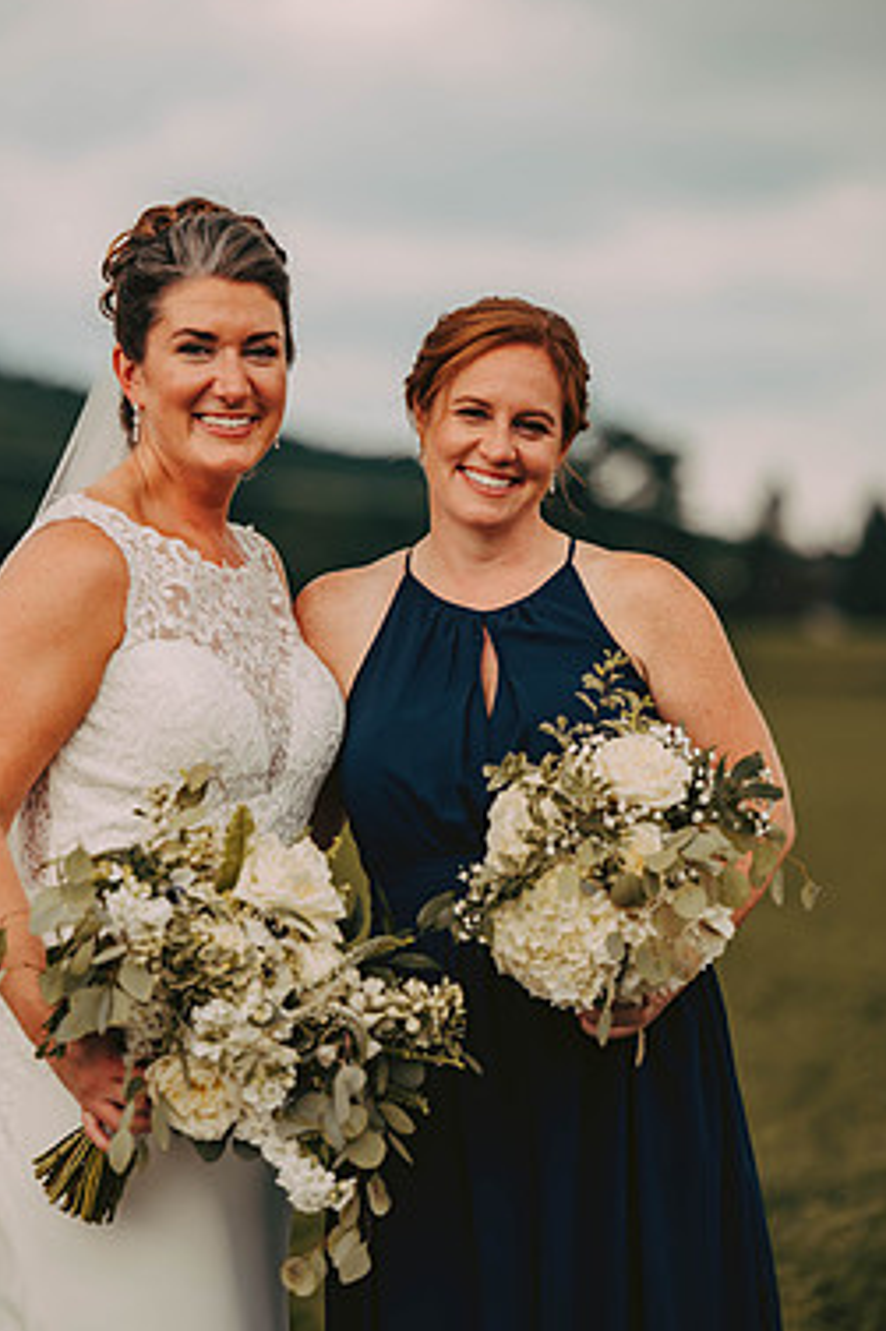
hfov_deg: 7.9
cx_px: 381
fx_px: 6392
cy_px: 600
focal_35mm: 173
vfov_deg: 11.9
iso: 200
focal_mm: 145
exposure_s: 1/1000
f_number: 2.8
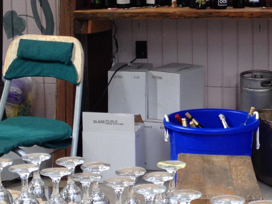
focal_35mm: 105
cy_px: 57
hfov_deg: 18.4
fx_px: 825
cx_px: 241
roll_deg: -2.1
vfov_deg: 14.0
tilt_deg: -6.2
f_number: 2.4
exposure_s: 1/120
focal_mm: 4.28
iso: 64
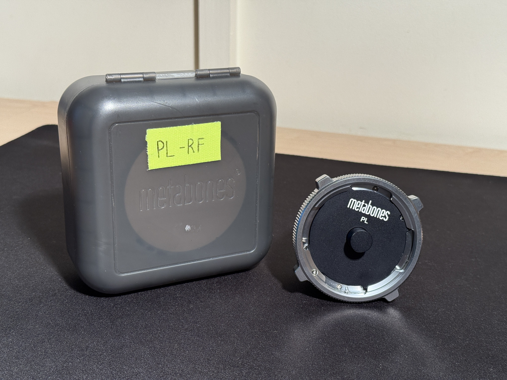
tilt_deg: -20.8
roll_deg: -1.8
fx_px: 703
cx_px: 254
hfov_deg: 39.7
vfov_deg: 30.3
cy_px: 190
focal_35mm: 48
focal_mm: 6.76
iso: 80
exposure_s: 1/320
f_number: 1.78
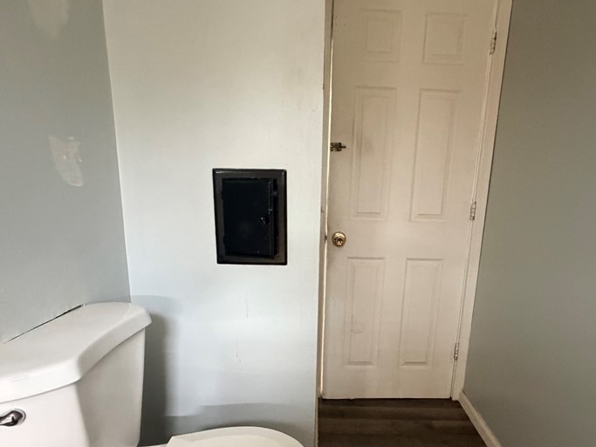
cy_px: 263
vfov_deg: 63.0
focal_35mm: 21
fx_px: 362
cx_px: 322
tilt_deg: -13.1
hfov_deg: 78.9
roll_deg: -0.8
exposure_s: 1/60
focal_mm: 2.22
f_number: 2.2
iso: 1000
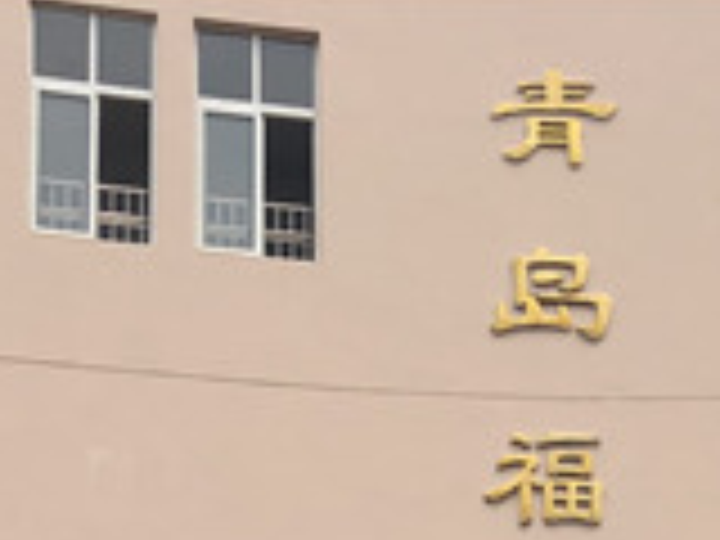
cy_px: 1066
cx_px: 518
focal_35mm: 112
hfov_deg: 17.5
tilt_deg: +6.1
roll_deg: +1.0
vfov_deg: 11.9
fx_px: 2330
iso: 20
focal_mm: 3.99
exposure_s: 1/3205
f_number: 1.8
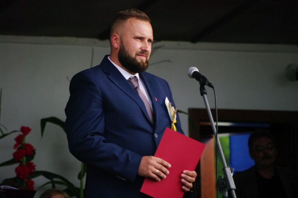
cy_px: 99
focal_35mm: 300
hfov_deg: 6.9
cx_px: 149
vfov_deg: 4.6
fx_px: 2480
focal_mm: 200
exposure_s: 1/500
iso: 800
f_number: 5.6
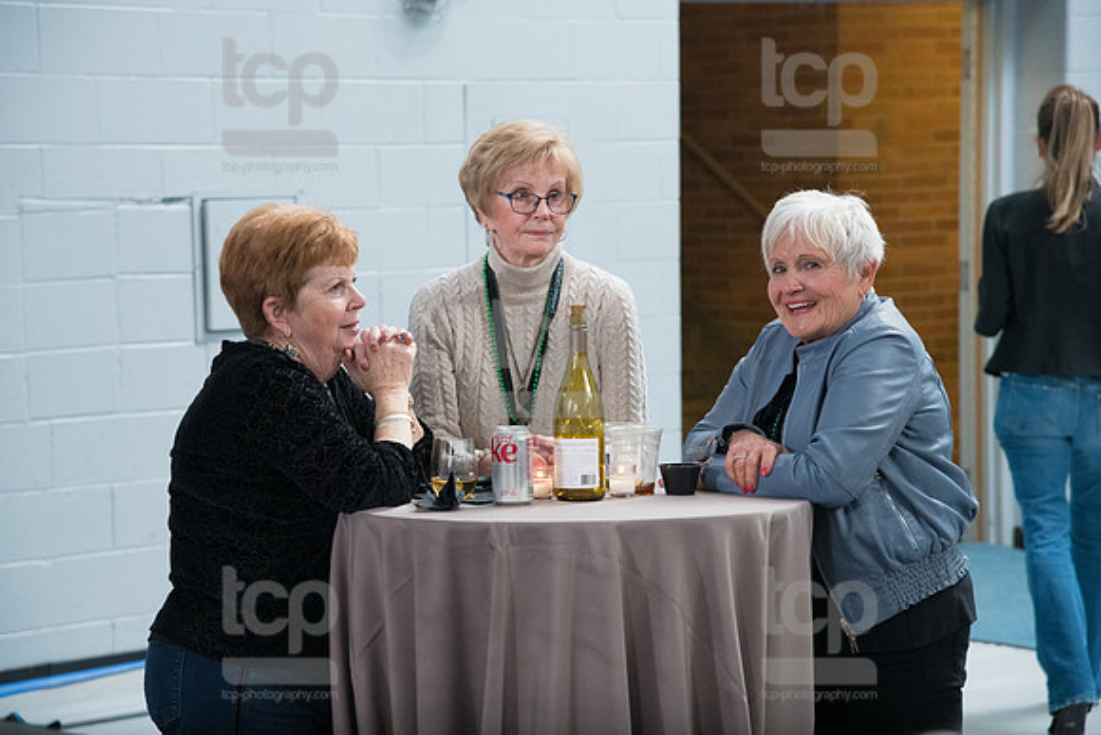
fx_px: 3426
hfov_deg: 18.3
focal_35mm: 112
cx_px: 550
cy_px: 368
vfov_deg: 12.2
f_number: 5.6
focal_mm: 112
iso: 4000
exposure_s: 1/250
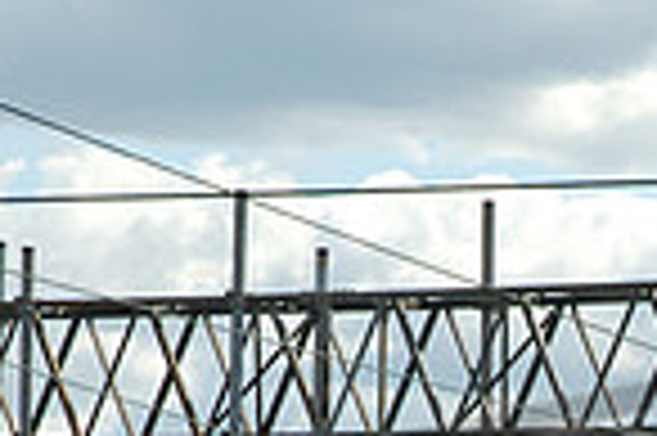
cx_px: 855
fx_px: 5651
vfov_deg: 4.4
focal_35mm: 310
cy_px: 782
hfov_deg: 6.6
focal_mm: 52
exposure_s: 1/320
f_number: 9
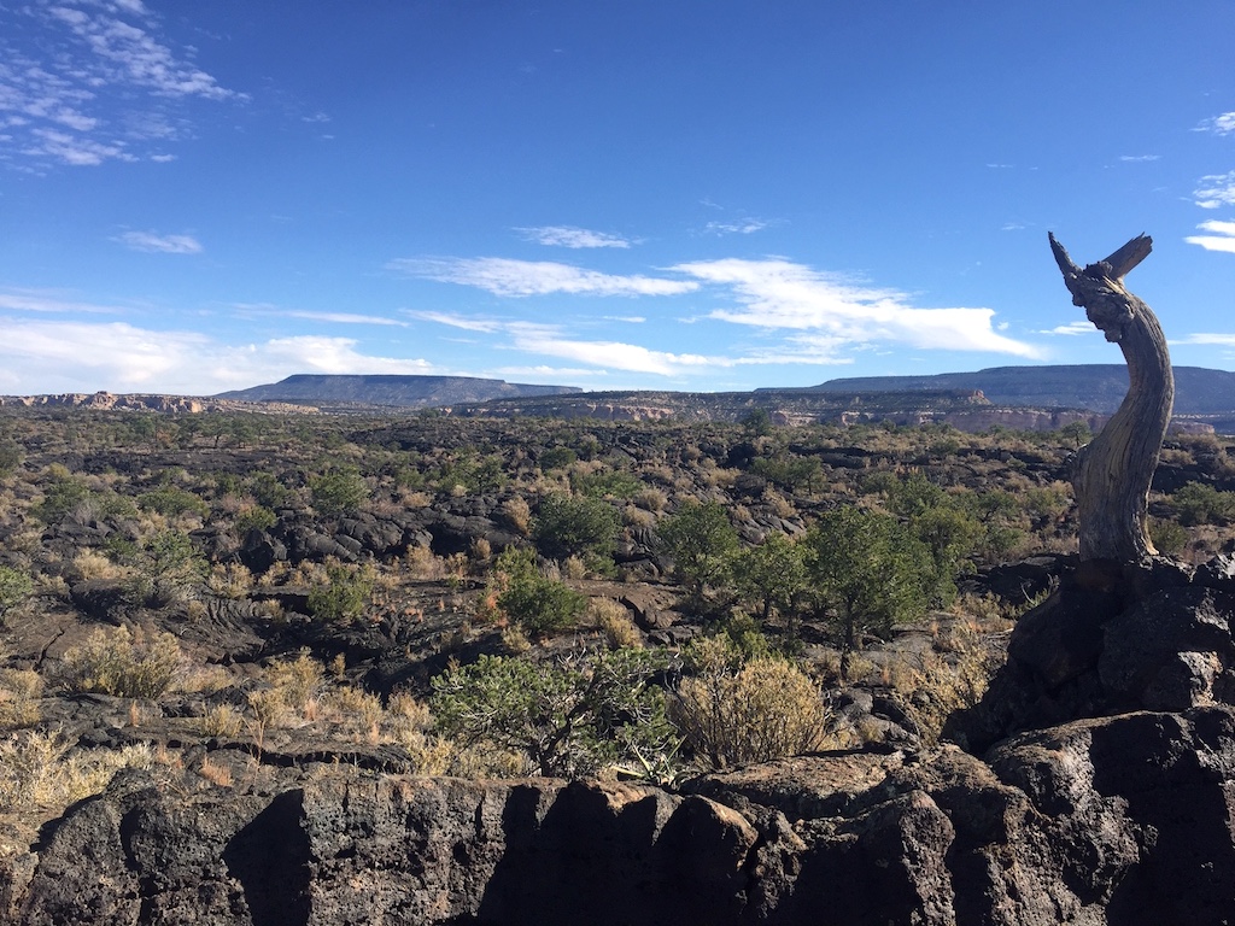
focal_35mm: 29
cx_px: 618
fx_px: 1035
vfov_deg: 48.2
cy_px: 463
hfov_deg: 61.7
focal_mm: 4.15
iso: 32
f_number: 2.2
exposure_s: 1/1721
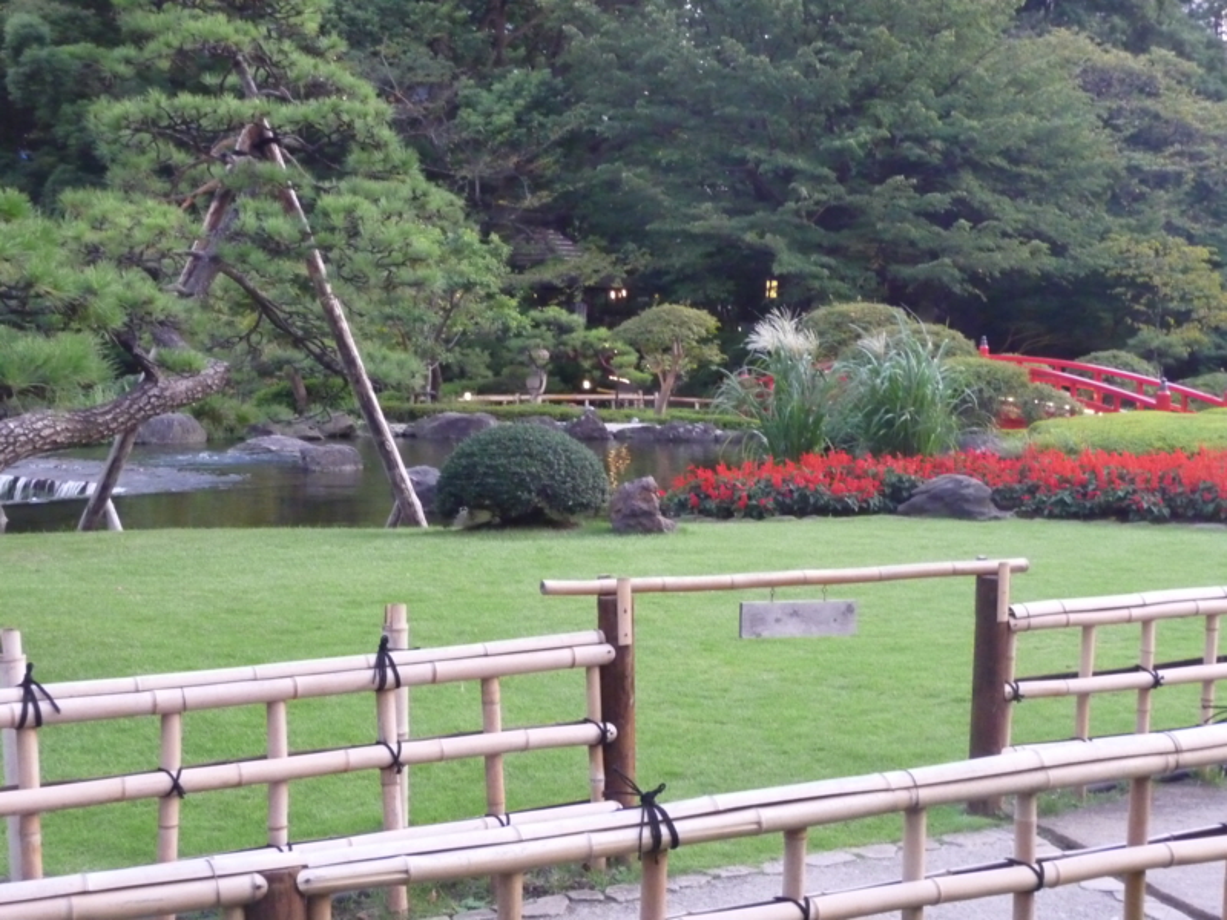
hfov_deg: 34.9
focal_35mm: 55
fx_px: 1950
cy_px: 460
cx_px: 614
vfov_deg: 26.6
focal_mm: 9.3
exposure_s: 1/50
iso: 800
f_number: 4.3
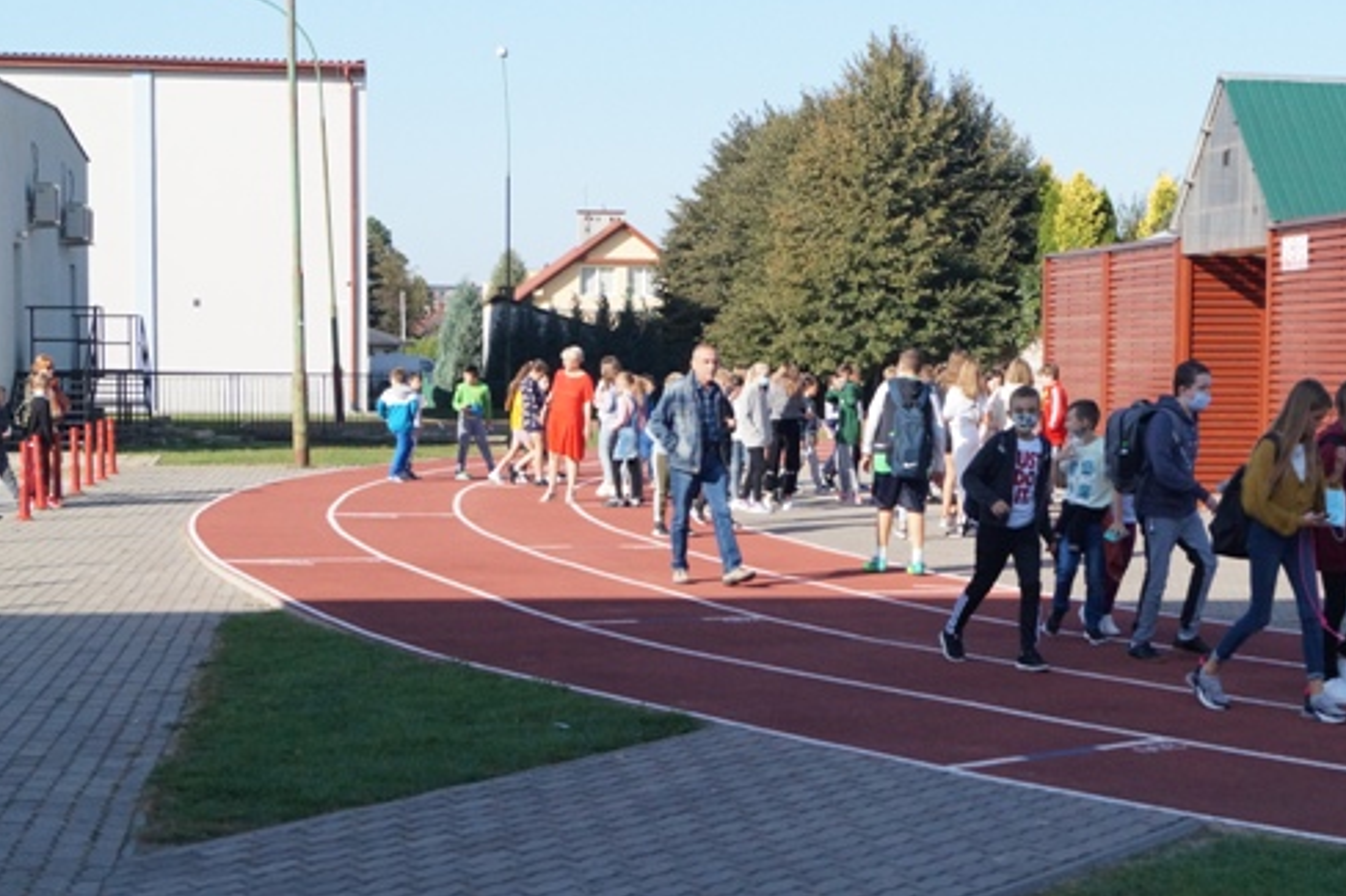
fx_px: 2205
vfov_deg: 22.9
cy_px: 560
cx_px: 869
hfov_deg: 33.7
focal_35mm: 59
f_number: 9
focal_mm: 30
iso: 1600
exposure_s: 1/2000
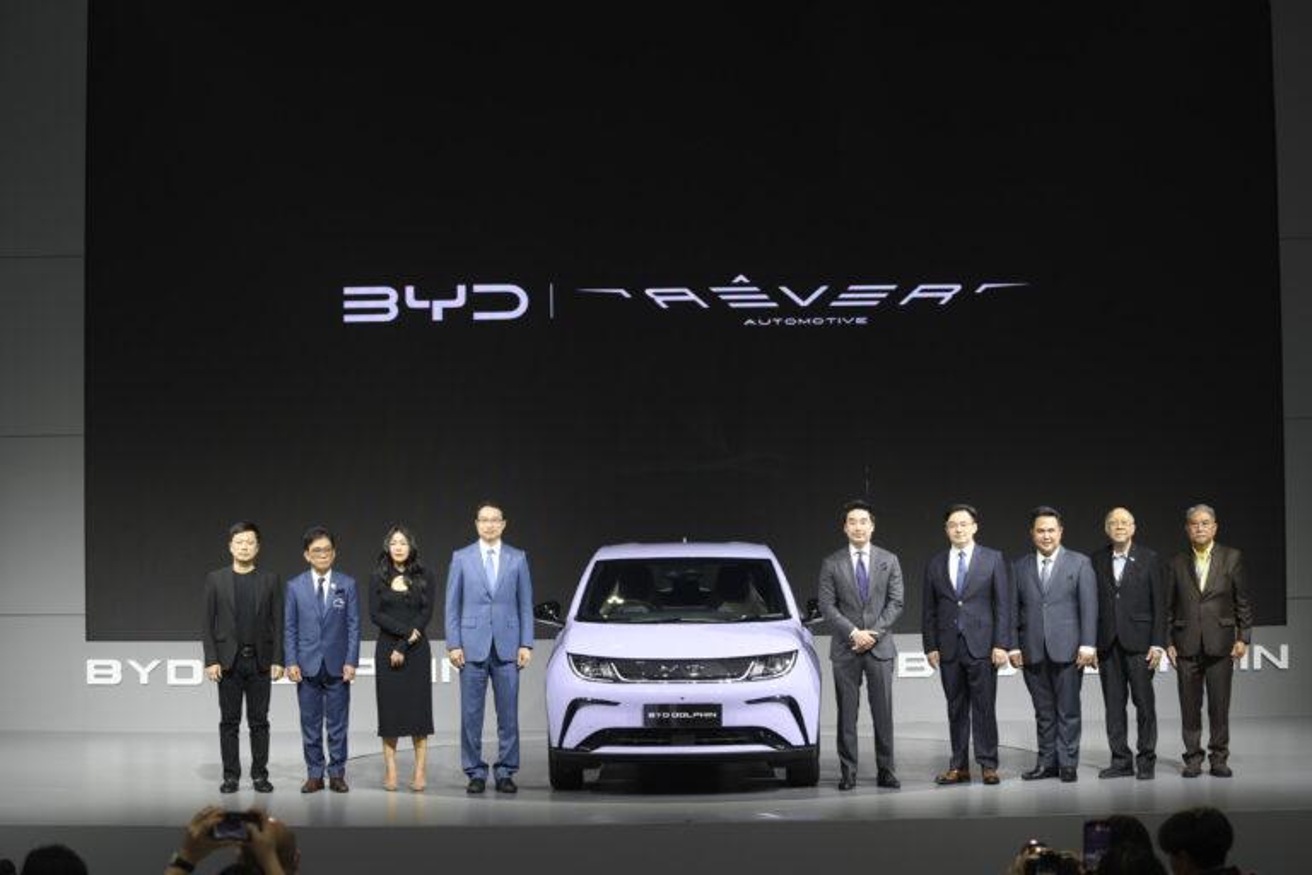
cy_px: 438
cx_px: 656
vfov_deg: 18.9
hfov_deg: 28.1
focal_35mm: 72
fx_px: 2624
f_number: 4
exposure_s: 1/250
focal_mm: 72
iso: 500
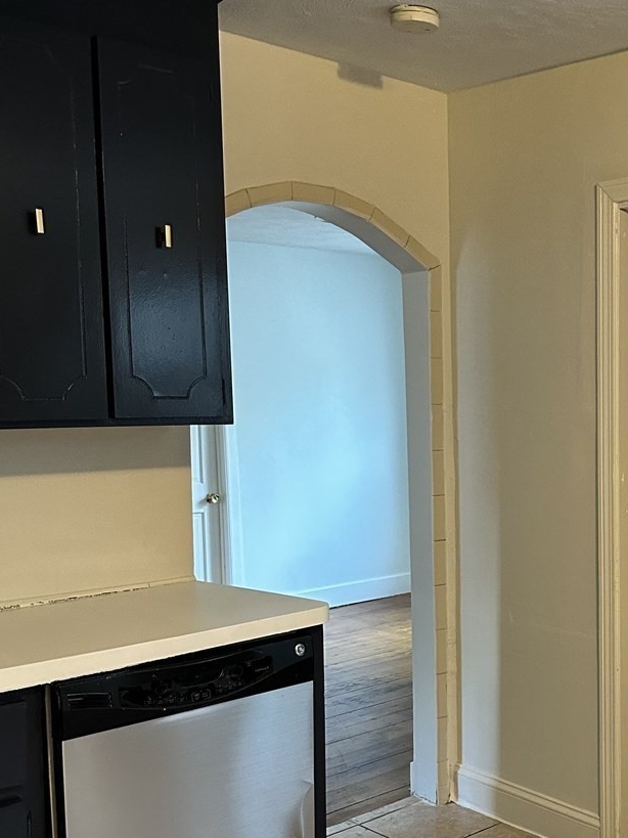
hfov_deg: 30.6
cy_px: 519
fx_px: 1089
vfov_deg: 41.8
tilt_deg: -5.9
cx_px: 579
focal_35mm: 45
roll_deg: -0.2
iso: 500
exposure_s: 1/60
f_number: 1.78
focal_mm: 6.86
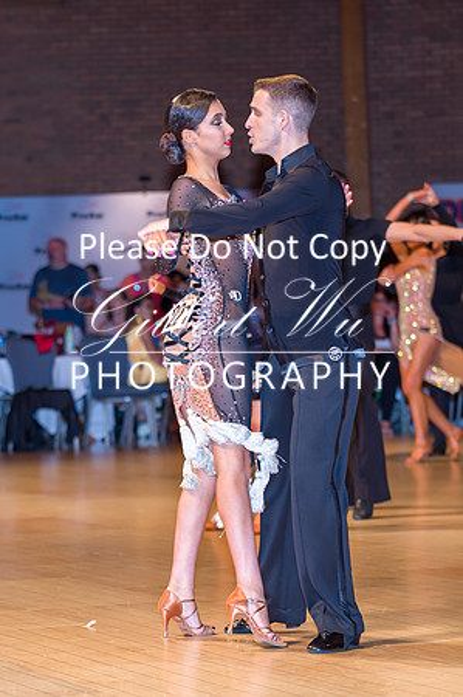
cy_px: 384
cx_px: 125
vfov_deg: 12.9
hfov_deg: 8.6
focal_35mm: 160
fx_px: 3088
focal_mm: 95
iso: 400
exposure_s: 1/250
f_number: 2.8
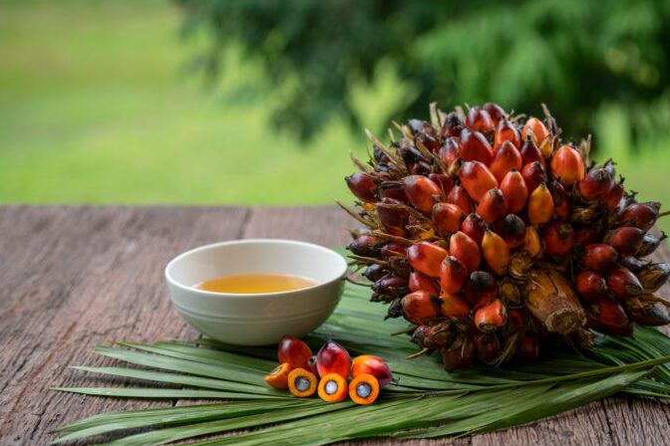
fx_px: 1470
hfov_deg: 25.7
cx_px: 338
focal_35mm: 79
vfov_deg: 17.3
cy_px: 224
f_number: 4
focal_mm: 78
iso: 125
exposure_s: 1/250
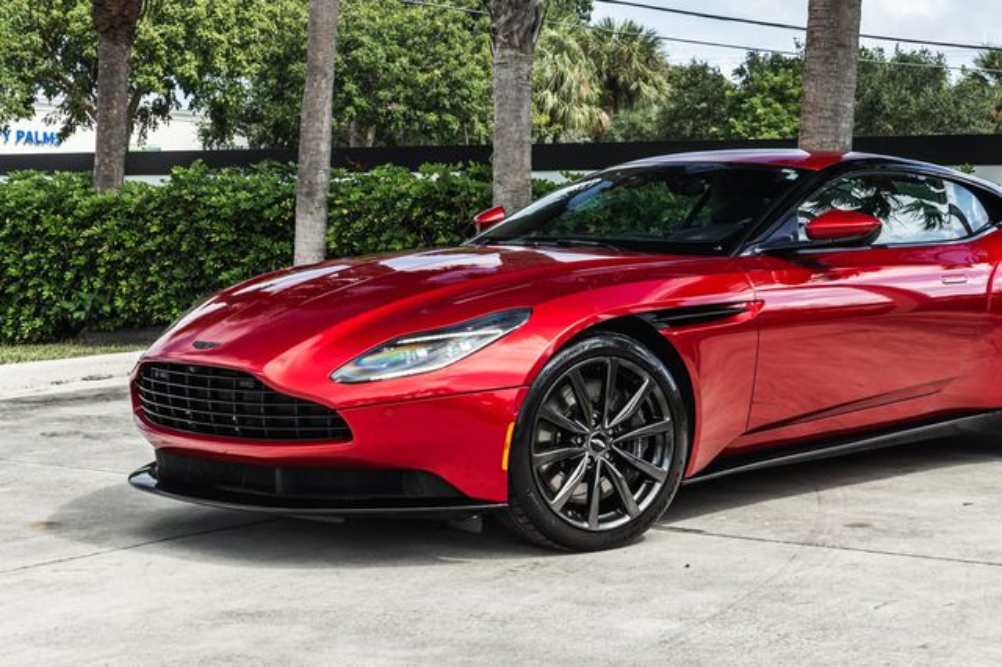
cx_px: 721
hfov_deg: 29.0
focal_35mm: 69
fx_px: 1916
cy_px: 195
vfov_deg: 19.7
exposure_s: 1/100
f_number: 8
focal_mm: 38
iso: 200
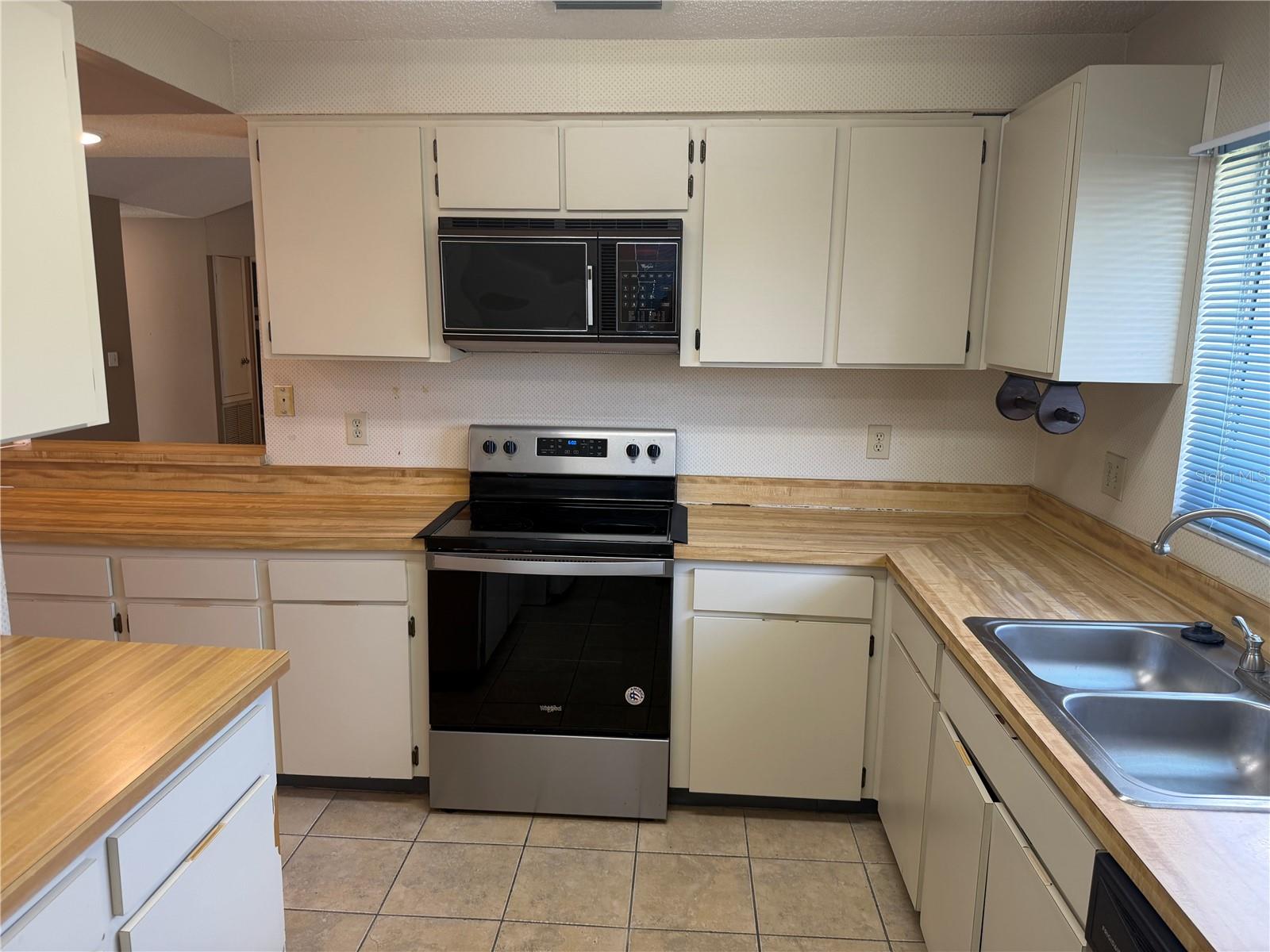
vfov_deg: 56.8
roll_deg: -0.6
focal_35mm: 24
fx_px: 881
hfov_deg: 71.6
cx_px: 635
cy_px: 476
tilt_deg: -10.3
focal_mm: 6.76
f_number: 1.78
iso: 125
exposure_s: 1/120
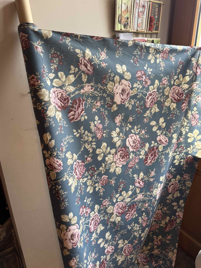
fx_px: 186
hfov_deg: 56.8
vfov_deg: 71.6
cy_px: 134
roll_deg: +1.2
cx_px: 100
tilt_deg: -21.1
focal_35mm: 24
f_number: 1.78
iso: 160
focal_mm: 6.76
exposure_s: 1/100
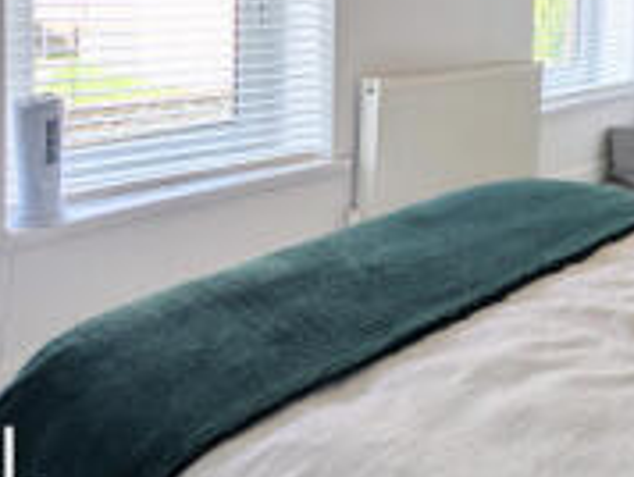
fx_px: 715
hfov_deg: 47.0
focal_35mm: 39
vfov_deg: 33.9
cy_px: 9
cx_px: 424
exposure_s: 1/142
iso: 38
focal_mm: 2.23
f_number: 1.95
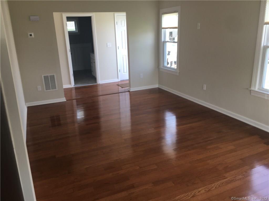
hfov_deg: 61.7
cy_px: 100
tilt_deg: -16.1
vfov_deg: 48.2
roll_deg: +2.1
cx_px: 134
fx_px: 225
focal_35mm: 29
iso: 25
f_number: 2.2
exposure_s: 1/60
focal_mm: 4.15
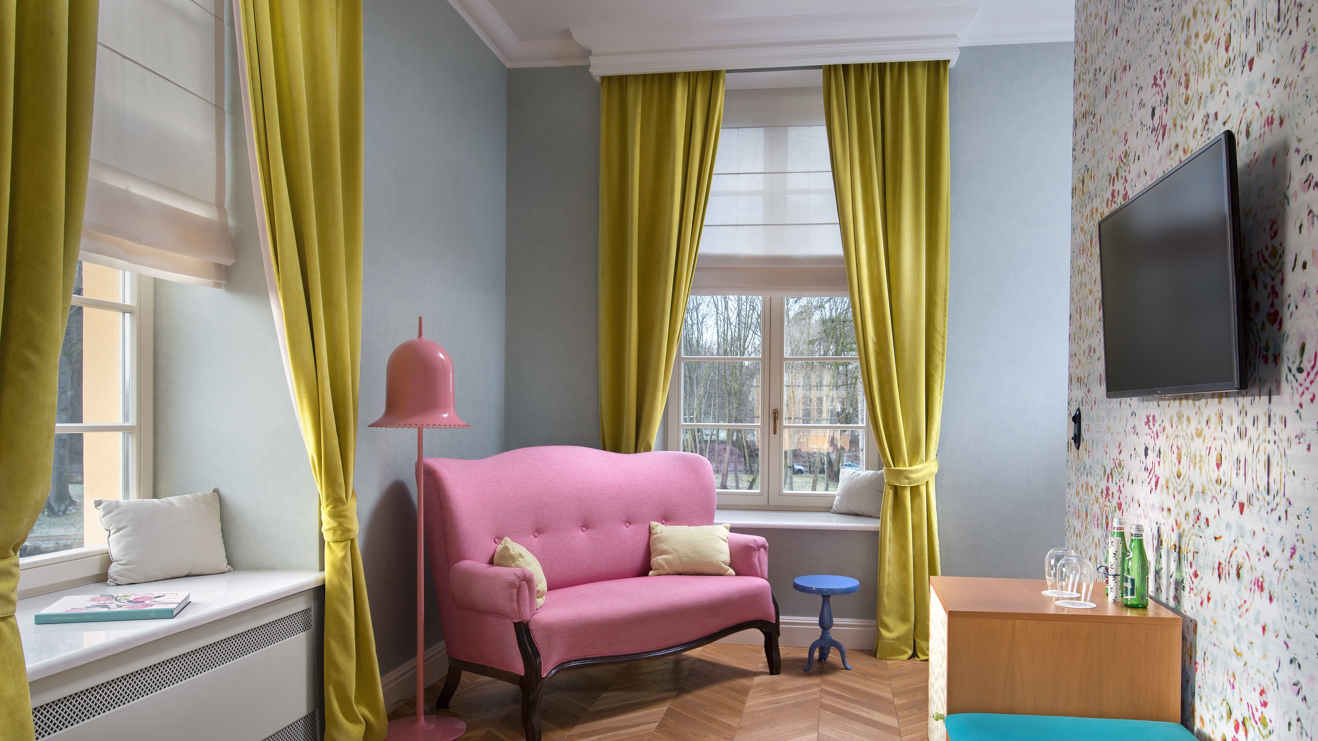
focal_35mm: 26
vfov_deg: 44.1
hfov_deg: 71.9
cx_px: 681
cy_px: 450
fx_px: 909
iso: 250
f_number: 8
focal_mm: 24
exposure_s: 1/30
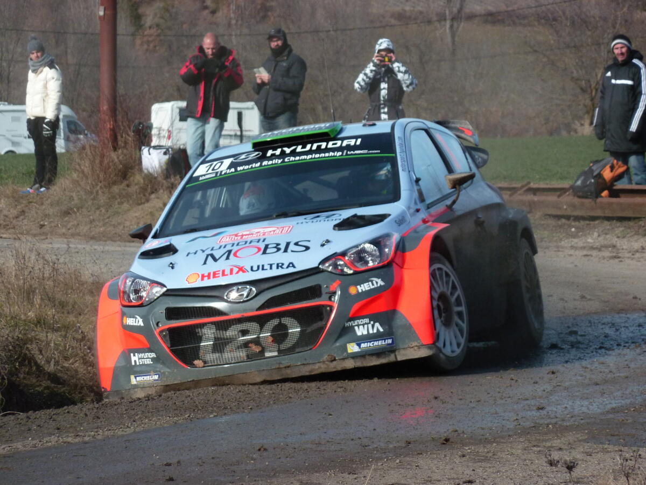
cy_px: 242
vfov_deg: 5.7
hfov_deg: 7.6
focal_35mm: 260
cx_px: 323
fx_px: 4852
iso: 200
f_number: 4.7
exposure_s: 1/800
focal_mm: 42.6
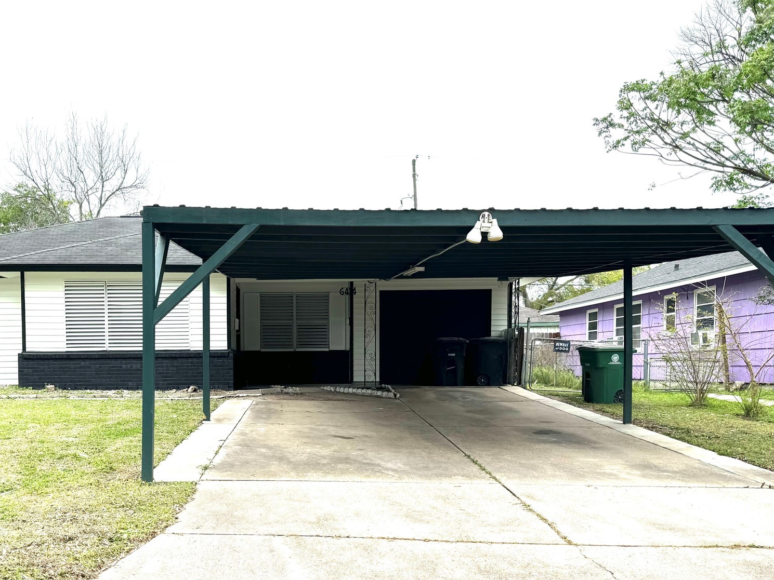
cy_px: 379
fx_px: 738
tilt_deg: -0.9
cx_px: 295
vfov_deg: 42.5
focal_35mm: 33
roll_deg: +1.3
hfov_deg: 54.8
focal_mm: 6.86
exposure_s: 1/1721
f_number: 1.78
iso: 80
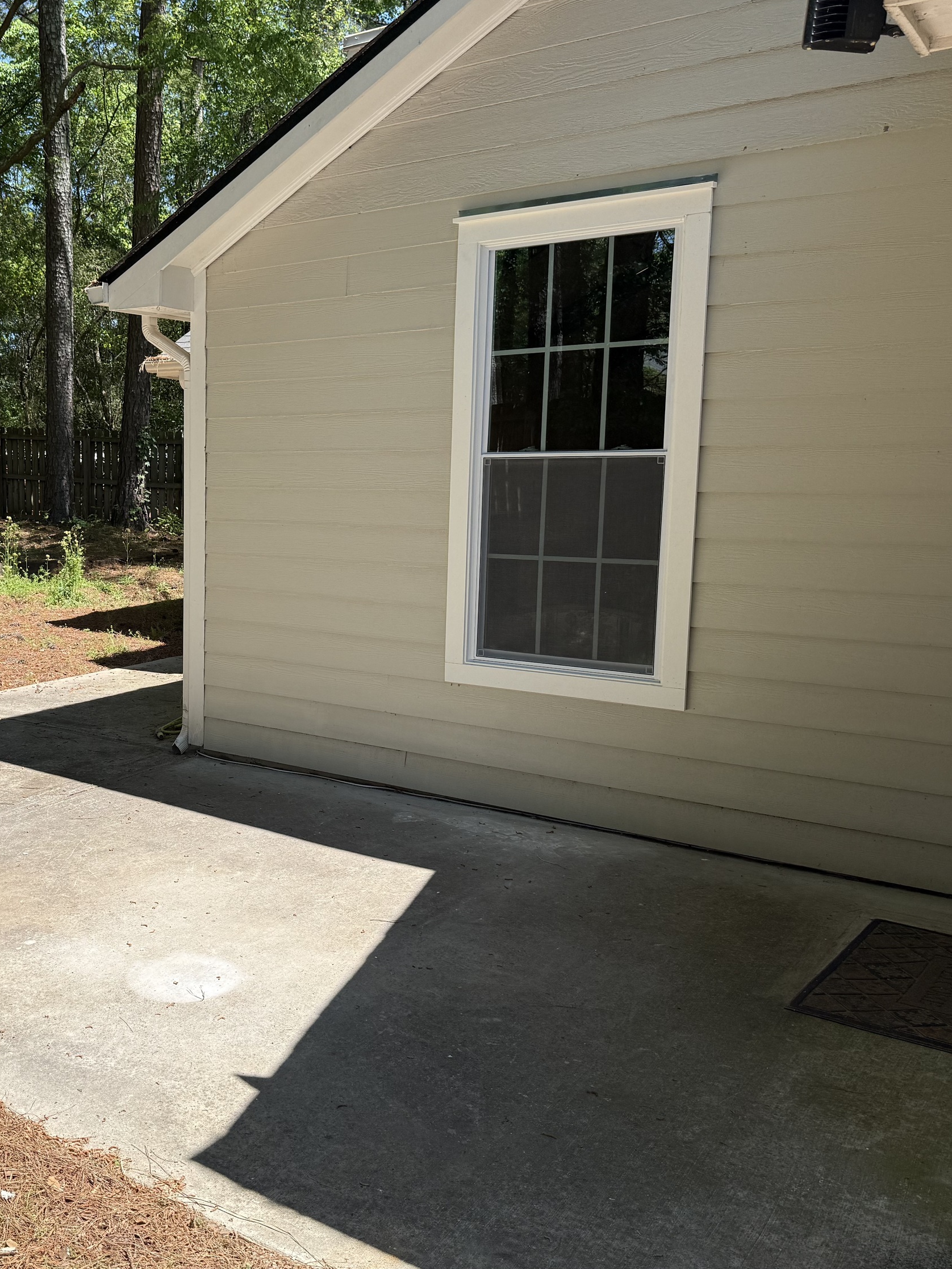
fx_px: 1210
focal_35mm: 33
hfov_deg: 41.1
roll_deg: -0.6
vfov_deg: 55.3
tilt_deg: -7.7
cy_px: 631
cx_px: 189
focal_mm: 6.76
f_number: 1.78
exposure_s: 1/2445
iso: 80
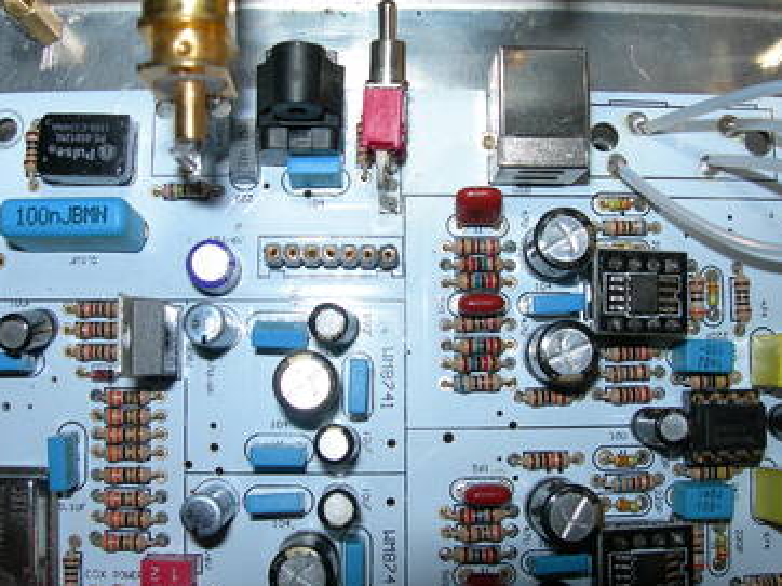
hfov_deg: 44.8
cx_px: 380
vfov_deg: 34.3
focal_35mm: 42
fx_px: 948
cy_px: 301
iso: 50
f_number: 4.8
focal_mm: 7.8
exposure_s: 1/60.1
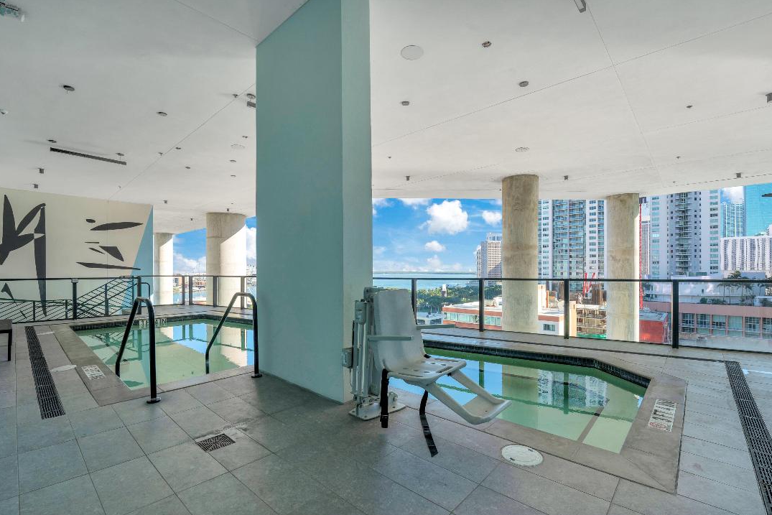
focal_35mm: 16
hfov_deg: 97.2
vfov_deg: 74.2
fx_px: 340
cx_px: 386
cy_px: 273
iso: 100
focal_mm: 14.8
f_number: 6.3
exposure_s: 1/160
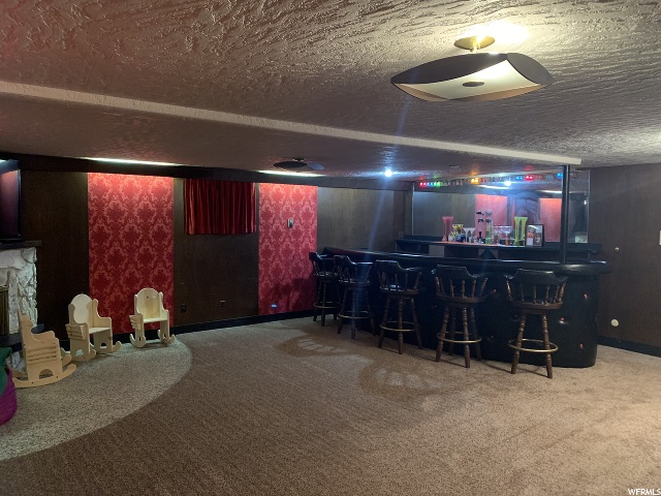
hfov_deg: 67.3
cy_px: 248
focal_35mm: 26
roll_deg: -1.0
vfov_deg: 53.1
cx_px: 330
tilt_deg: -2.7
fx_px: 496
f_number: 1.8
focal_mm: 4.25
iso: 400
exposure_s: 1/30
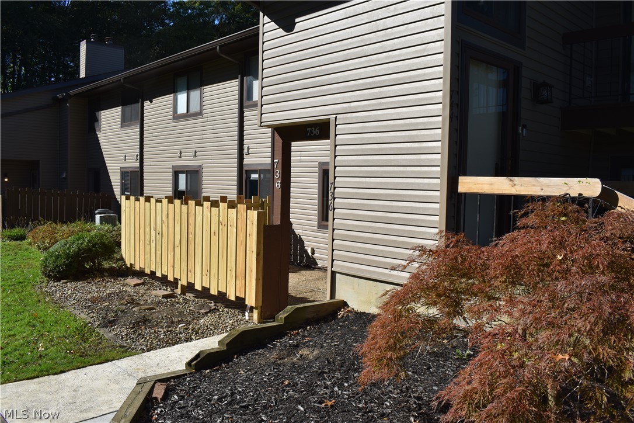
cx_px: 317
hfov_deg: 61.9
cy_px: 212
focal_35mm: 30
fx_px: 528
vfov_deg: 43.6
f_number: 9
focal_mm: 20
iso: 100
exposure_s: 1/320
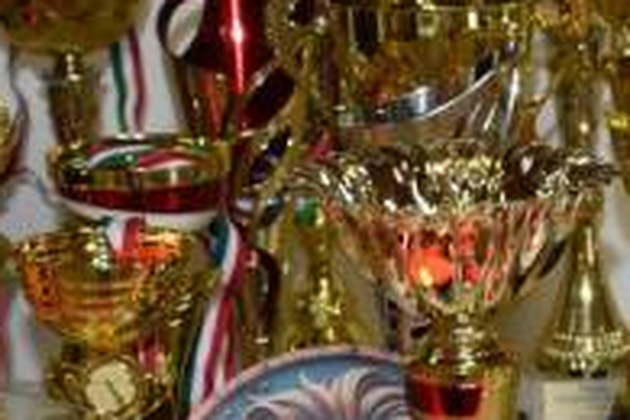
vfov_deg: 9.2
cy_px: 438
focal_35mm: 148
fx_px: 2590
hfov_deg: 13.6
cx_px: 708
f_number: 3.8
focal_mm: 24
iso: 400
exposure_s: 1/60
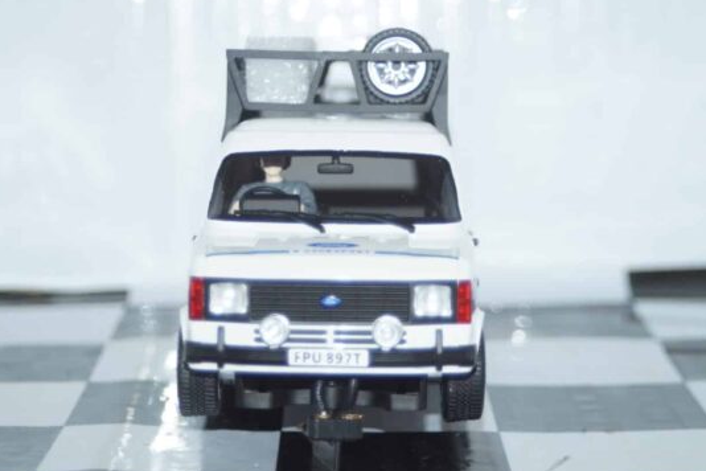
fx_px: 2314
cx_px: 349
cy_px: 236
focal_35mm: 118
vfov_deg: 11.6
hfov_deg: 17.3
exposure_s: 1/160
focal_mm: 70
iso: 640
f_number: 5.6
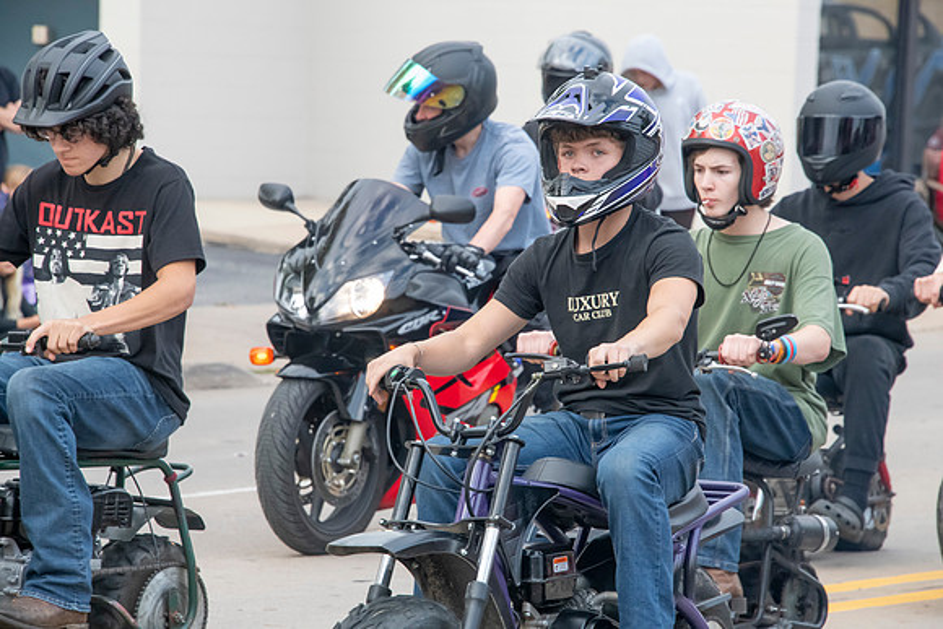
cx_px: 472
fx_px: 6550
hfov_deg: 8.2
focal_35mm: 250
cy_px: 314
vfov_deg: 5.5
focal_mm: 250
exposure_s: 1/250
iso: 3200
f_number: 11
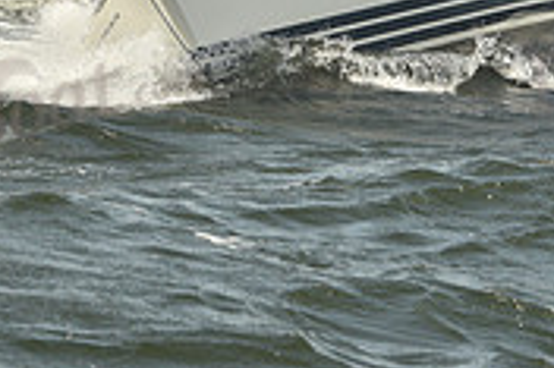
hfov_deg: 5.6
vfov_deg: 3.7
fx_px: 5673
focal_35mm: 369
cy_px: -83
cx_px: 368
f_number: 9
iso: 250
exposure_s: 1/800
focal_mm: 112
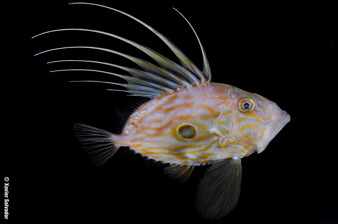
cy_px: 112
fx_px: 141
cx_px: 169
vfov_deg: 77.1
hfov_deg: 100.5
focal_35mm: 15
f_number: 8
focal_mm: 10
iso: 200
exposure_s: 1/200
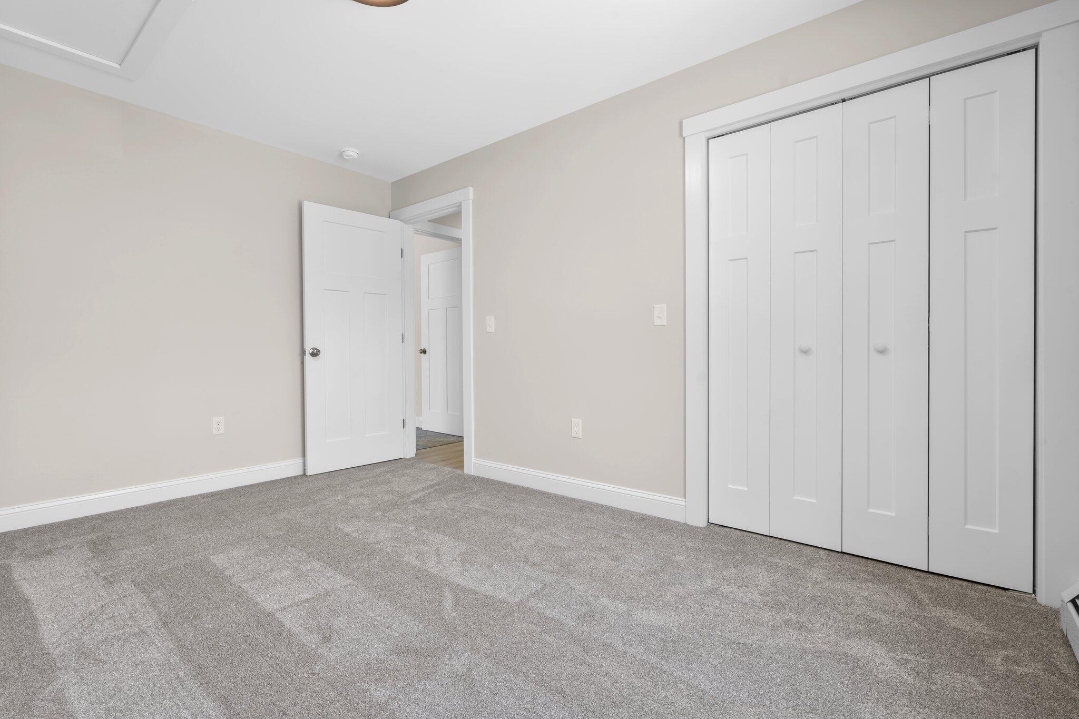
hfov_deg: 96.7
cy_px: 360
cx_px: 540
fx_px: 479
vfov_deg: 73.7
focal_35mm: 16
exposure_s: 1.3
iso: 50
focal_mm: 16
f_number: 9
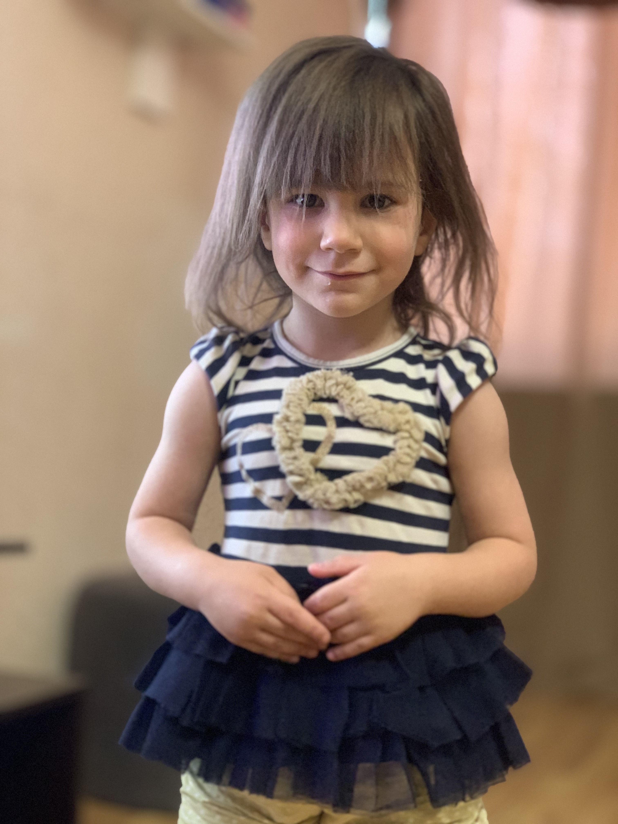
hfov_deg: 28.0
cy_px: 412
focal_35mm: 52
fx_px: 1238
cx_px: 309
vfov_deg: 36.8
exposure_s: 1/27
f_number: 2.4
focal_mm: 6
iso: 640
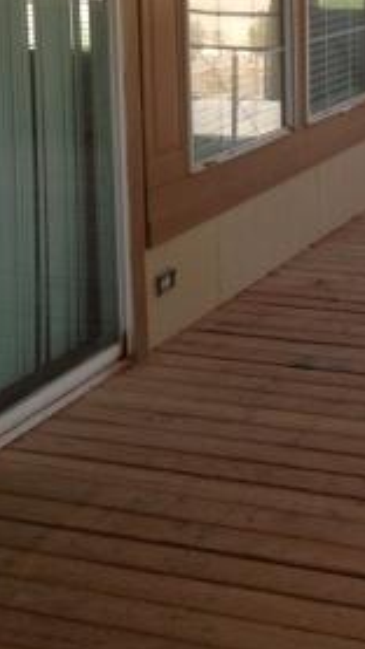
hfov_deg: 13.7
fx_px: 1513
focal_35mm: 88
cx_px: 276
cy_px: 110
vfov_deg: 23.7
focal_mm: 4.28
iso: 50
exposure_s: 1/209
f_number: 2.4
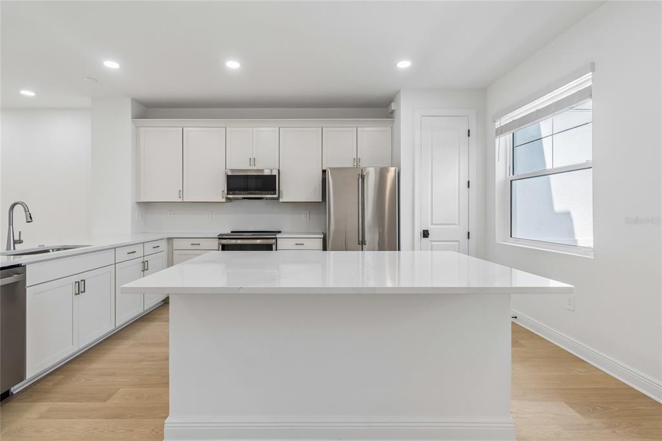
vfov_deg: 77.3
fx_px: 276
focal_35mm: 15
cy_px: 220
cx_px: 331
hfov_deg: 100.4
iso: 100
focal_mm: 10
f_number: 7.1
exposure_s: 1/15
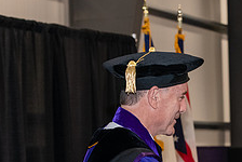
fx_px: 1218
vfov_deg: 7.6
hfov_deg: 11.2
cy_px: 179
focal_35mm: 181
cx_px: 233
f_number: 5.6
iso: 2500
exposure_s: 1/200
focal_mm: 70
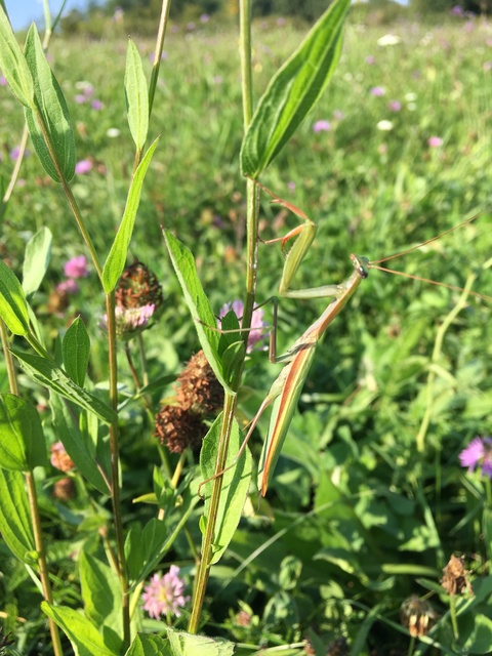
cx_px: 246
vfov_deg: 61.7
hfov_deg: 48.2
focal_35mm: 29
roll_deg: +2.2
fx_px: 550
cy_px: 328
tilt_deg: -18.7
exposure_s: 1/601
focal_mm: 4.15
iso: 25
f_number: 2.2
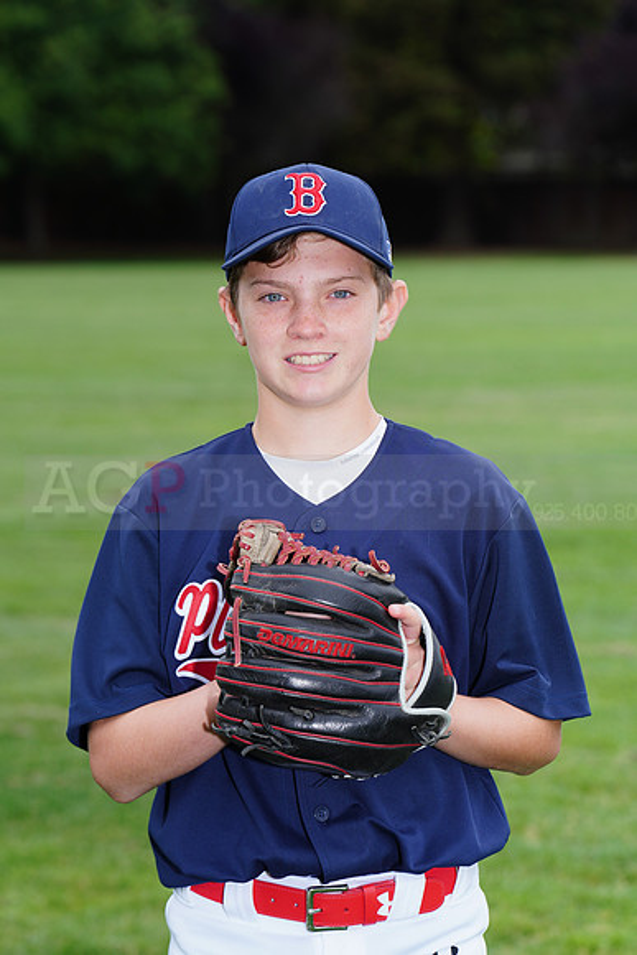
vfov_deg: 12.2
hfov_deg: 8.2
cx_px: 318
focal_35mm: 168
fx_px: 4456
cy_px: 478
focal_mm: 168
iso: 200
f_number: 8
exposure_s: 1/200
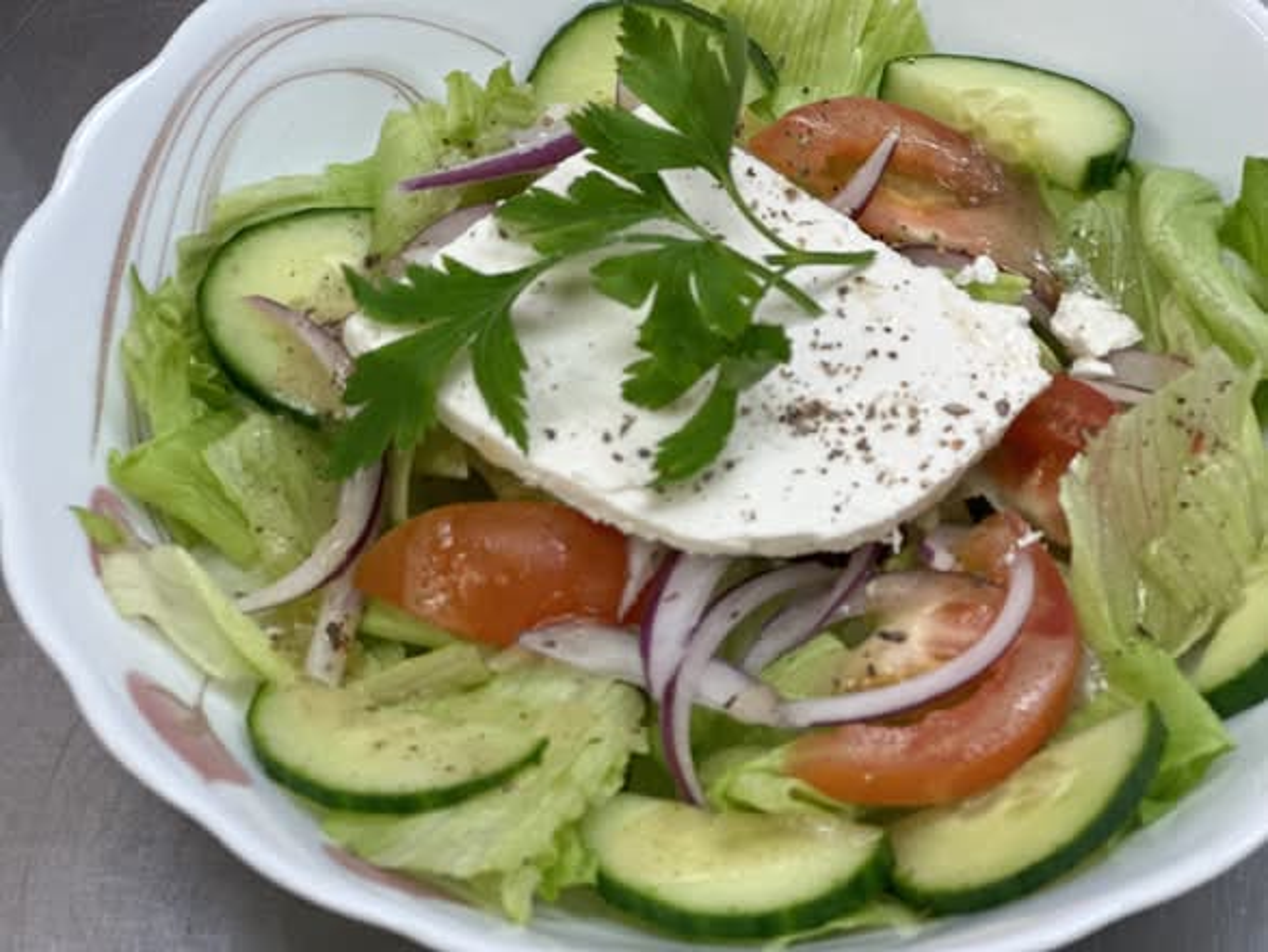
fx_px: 2822
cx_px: 634
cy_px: 476
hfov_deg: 25.3
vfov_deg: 19.2
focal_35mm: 77
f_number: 2.8
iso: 160
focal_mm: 9
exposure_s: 1/120
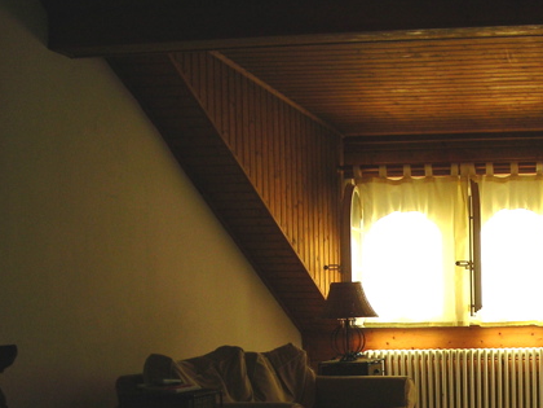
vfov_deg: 18.8
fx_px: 1208
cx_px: 527
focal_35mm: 77
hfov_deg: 24.3
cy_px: 358
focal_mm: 6.3
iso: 50
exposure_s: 1/117
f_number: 3.2
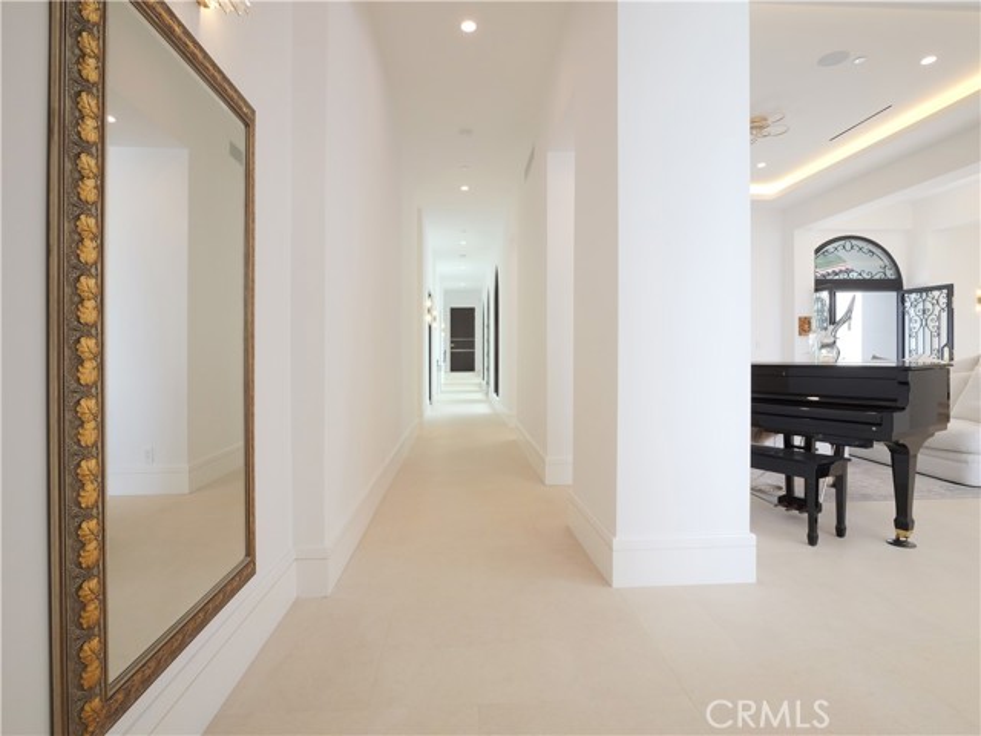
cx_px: 490
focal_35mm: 18
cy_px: 368
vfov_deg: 71.6
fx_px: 510
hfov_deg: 87.8
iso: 800
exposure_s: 1/80
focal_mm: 9
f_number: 8
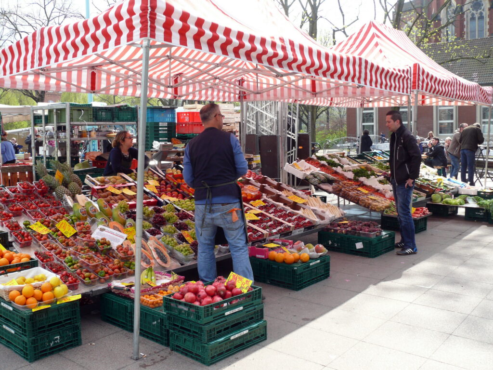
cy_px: 185
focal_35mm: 35
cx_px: 246
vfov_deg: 40.7
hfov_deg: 52.6
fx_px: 498
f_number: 4
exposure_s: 1/250
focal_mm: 7.4
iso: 100
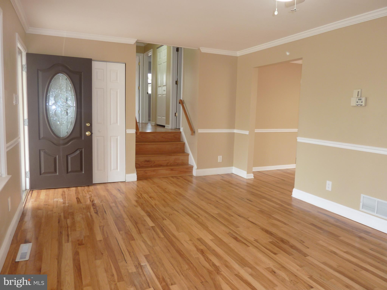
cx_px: 194
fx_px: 279
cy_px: 145
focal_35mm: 25
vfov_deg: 54.9
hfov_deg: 69.4
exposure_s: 1/20
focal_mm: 4.1
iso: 100
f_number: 3.3
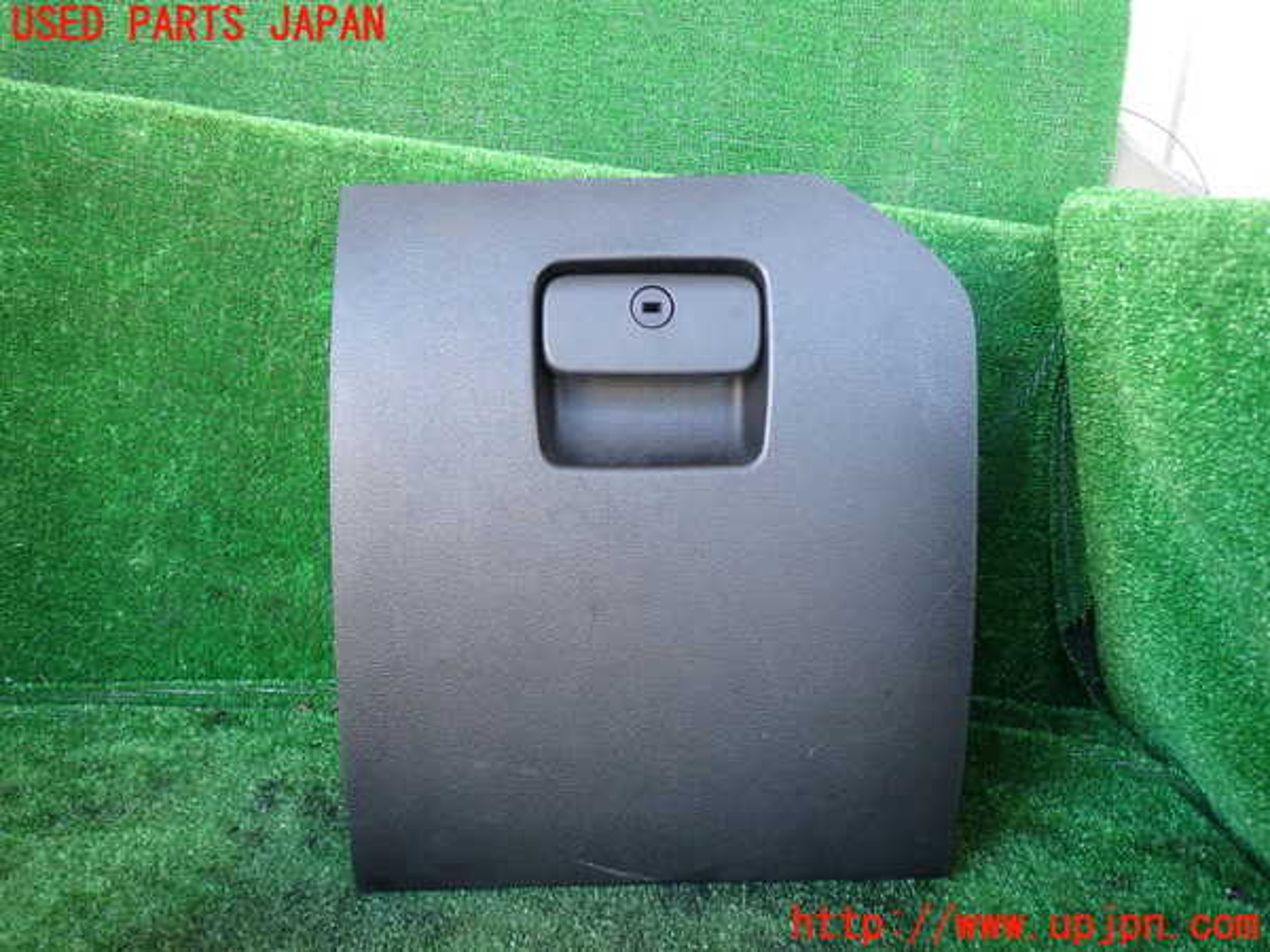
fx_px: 1101
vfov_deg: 46.8
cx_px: 635
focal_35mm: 30
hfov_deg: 60.0
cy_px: 476
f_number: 2.3
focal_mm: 5.4
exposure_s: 1/30
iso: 200
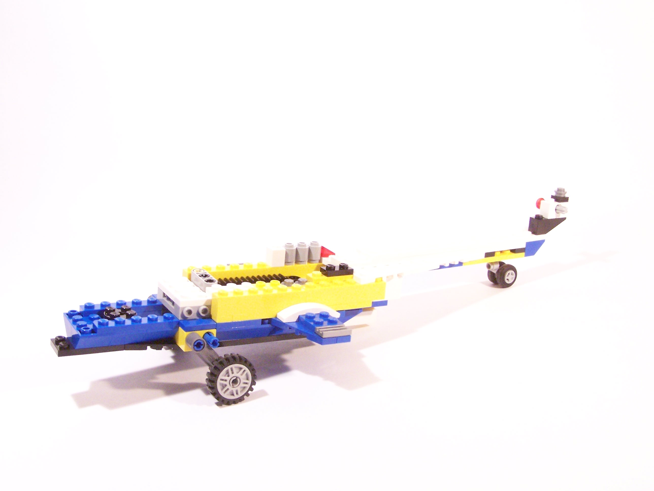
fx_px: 812
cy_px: 246
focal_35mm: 43
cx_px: 327
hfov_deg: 43.9
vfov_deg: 33.6
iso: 400
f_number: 3.6
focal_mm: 7.1
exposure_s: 1/20
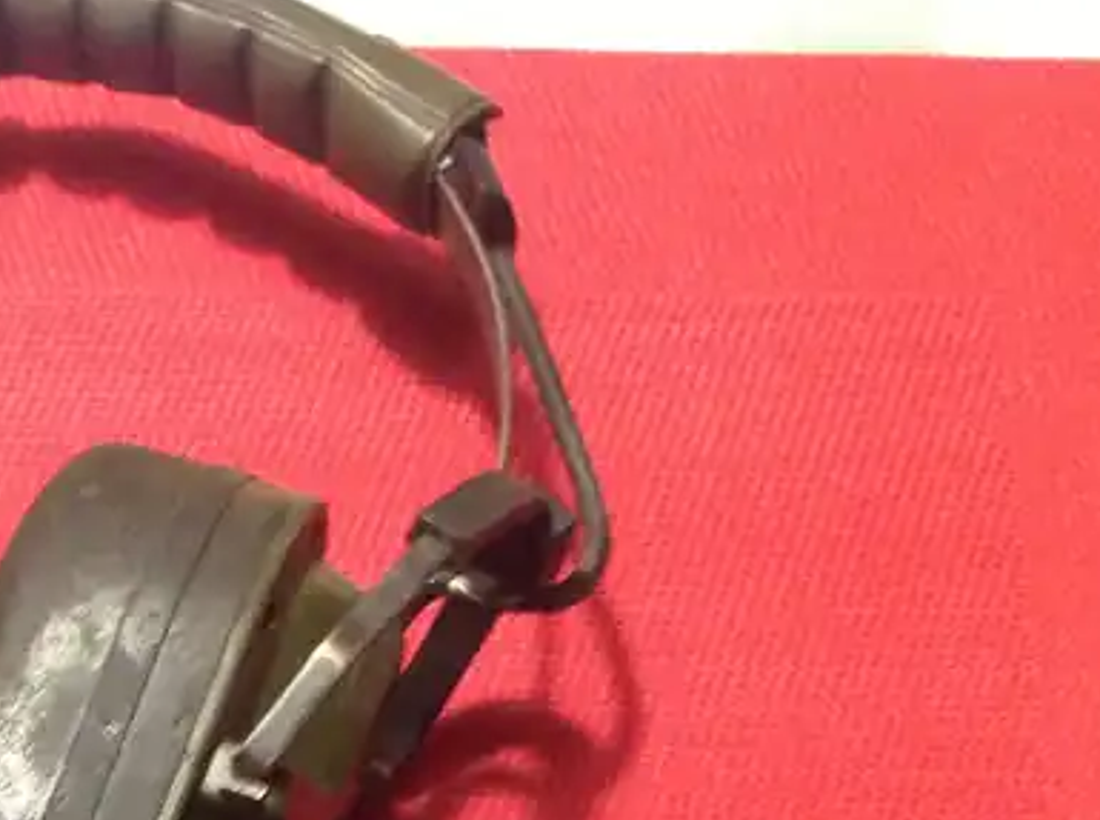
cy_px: 1031
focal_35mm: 91
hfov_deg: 20.8
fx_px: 2885
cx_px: -34
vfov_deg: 15.5
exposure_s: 1/15
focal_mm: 4.28
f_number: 2.4
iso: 400
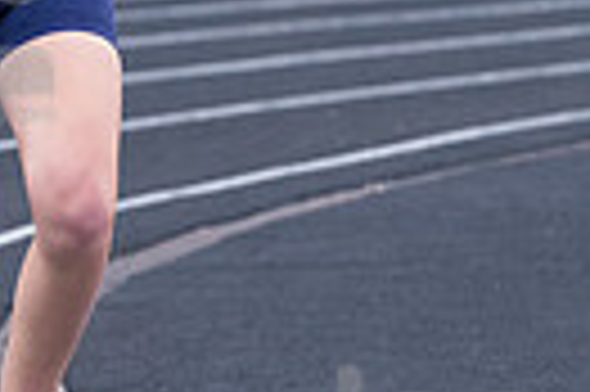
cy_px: 0
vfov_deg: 1.4
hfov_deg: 2.2
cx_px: -52
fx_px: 15566
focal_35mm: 951
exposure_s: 1/1600
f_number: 5
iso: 2000
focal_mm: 185
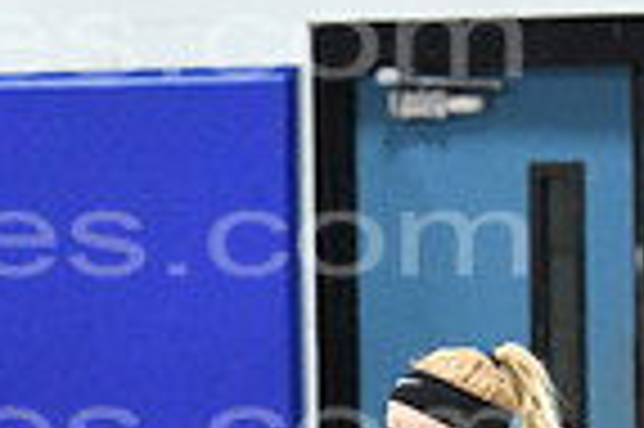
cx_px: -477
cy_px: 737
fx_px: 12615
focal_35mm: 706
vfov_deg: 1.9
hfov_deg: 2.9
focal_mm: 116
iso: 5000
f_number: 3.2
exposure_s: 1/640
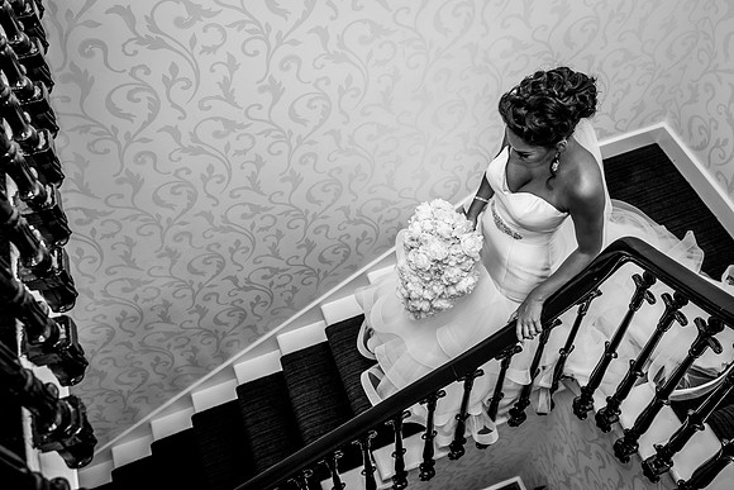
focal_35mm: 35
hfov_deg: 53.8
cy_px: 218
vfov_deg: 37.4
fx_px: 723
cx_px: 397
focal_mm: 32
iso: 400
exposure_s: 1/60
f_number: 4.5
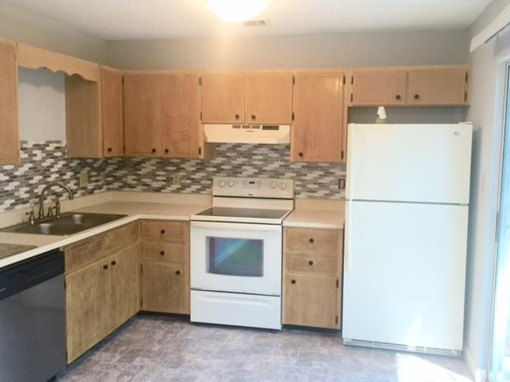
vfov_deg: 44.2
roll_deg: -2.4
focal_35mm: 32
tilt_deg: -4.0
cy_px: 184
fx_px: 471
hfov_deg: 56.8
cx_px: 273
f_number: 2.2
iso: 32
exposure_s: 1/30
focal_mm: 4.15
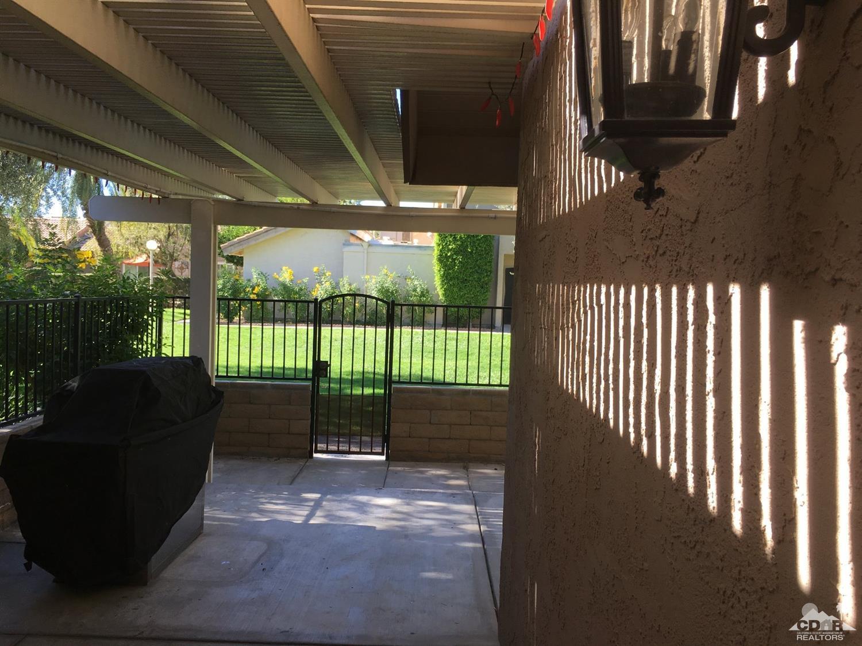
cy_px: 323
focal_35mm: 29
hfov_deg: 61.7
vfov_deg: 48.2
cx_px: 431
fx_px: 722
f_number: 2.2
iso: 25
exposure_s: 1/286
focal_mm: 4.15
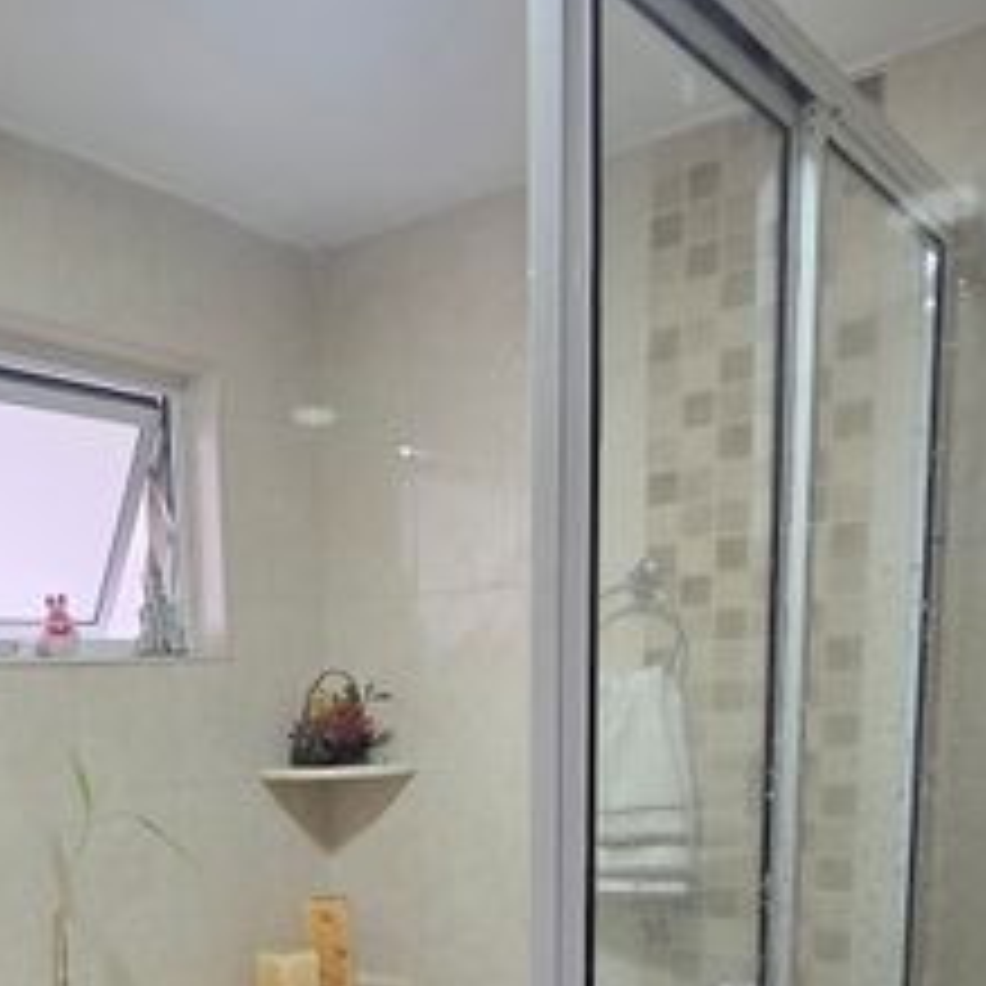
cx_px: 227
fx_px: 1128
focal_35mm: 35
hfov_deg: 45.3
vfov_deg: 43.1
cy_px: 891
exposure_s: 1/60
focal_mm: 2.2
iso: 250
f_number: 2.2
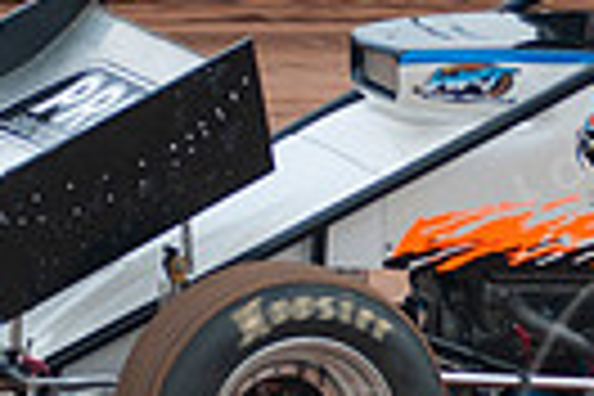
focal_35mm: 626
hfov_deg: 3.3
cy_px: 4
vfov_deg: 2.2
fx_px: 10328
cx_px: 616
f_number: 4
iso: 320
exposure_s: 1/320
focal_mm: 95
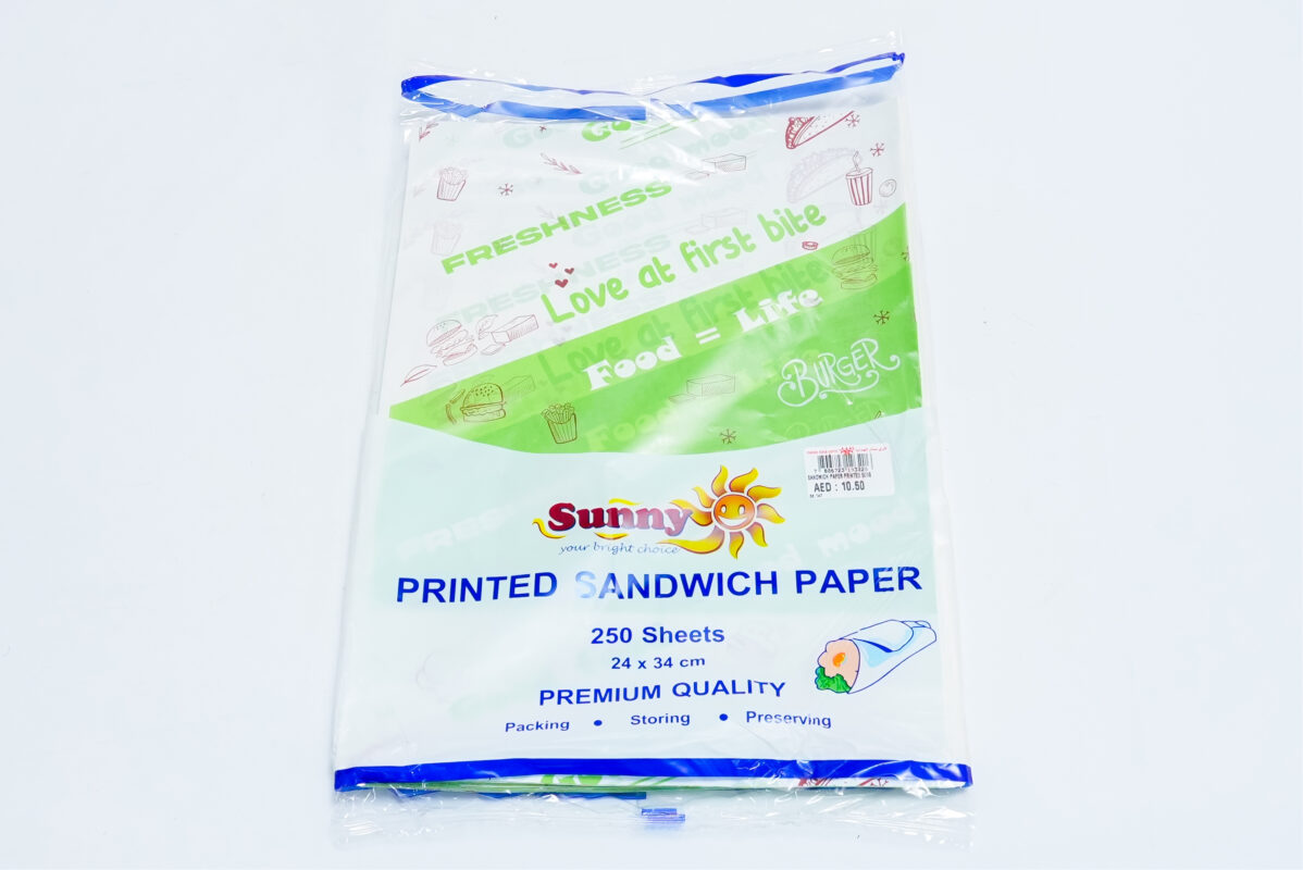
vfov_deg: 28.1
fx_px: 1738
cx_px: 652
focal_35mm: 48
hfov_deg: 41.1
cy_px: 435
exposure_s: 1/125
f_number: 11
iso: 3200
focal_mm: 32
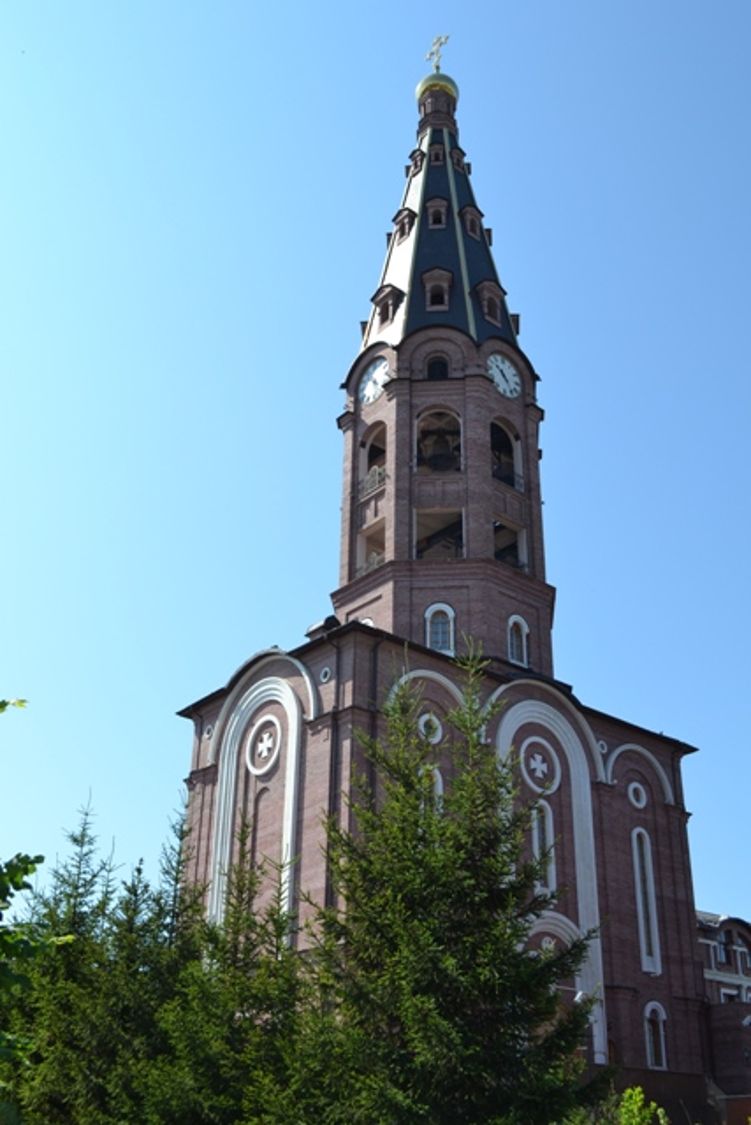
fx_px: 1126
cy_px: 562
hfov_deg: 36.9
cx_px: 376
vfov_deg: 53.1
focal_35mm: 36
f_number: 8
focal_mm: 24
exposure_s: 1/250
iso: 100
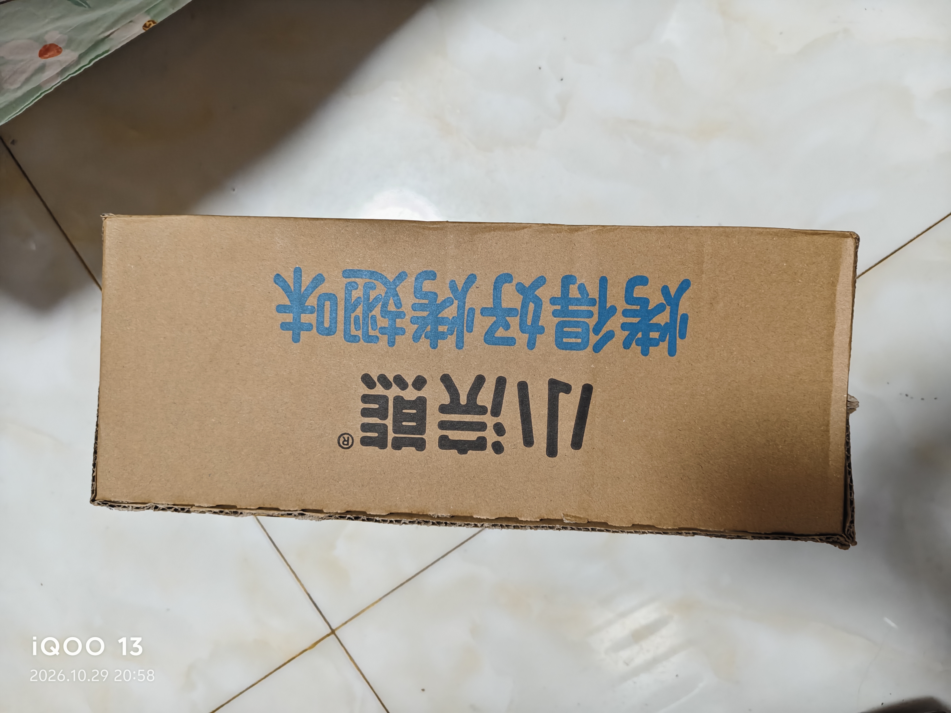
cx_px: 476
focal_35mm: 23
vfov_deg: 58.9
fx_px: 632
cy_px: 356
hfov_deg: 73.9
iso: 583
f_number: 1.88
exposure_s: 1/50
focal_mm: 5.56
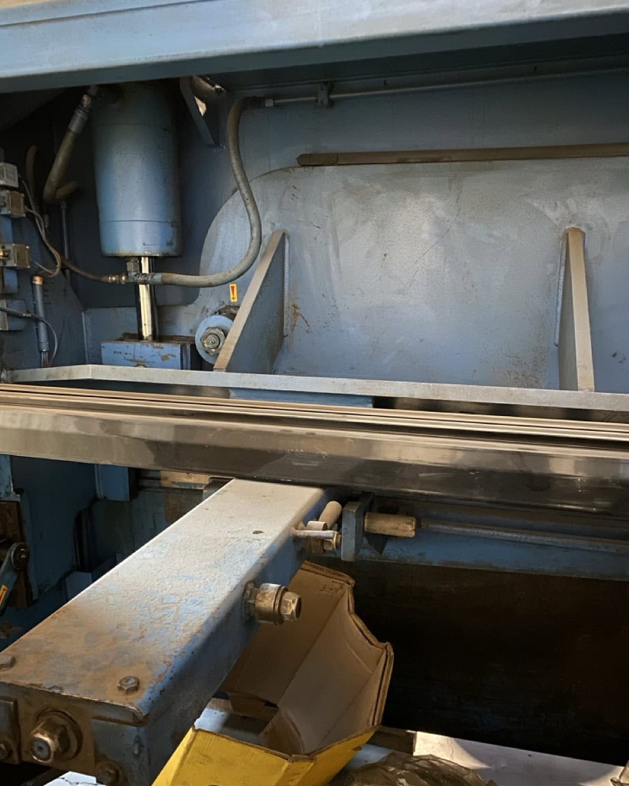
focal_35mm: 28
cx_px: 310
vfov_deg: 62.2
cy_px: 419
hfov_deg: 51.5
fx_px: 652
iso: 640
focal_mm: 4.2
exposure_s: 1/8
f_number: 1.8
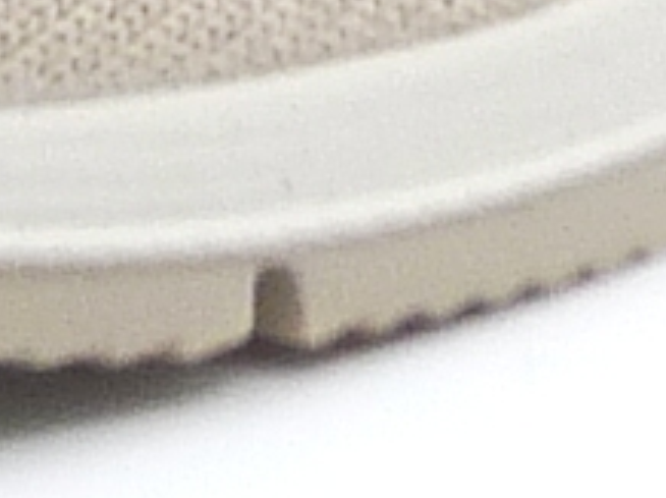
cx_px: 275
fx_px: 6784
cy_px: -965
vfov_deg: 4.1
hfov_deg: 5.6
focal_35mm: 353
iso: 100
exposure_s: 1/200
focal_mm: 4.8
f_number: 4.5
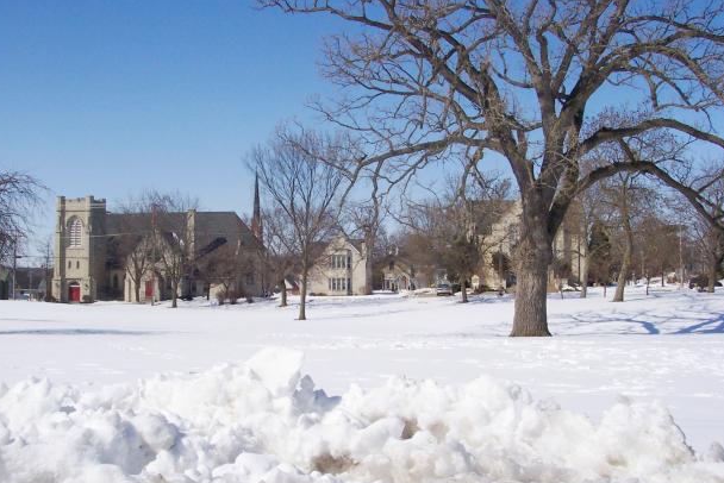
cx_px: 351
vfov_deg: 33.4
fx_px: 805
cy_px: 252
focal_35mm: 40
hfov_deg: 48.4
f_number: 4.8
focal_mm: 8
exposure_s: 1/1000
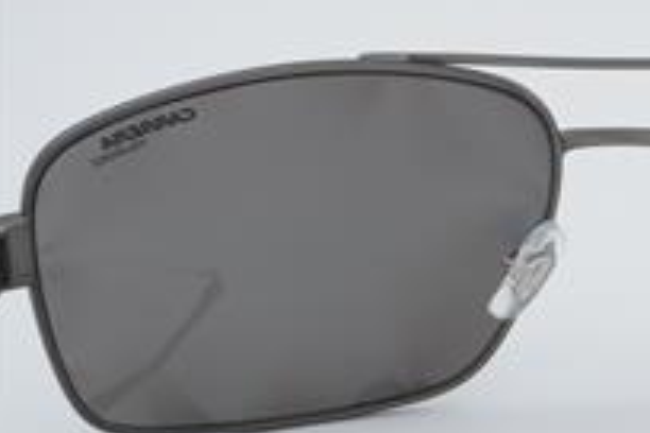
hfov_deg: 19.4
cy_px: 232
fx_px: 1859
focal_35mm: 103
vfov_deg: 13.3
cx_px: 625
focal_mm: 35
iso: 100
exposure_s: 1/4
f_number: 32
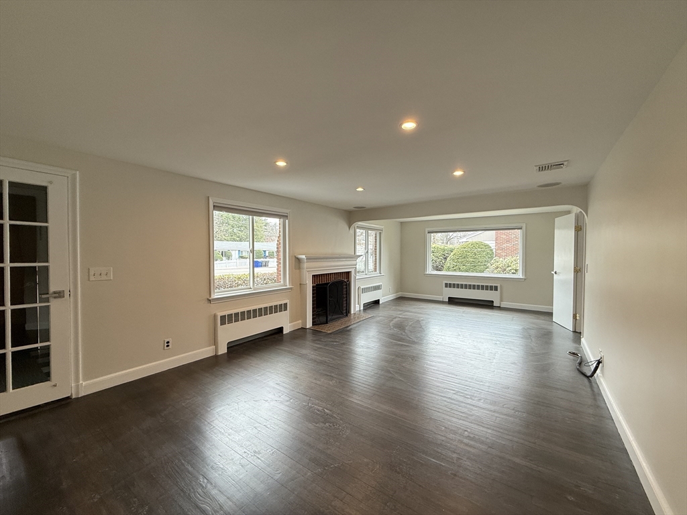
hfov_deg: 102.1
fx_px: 278
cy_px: 258
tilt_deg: -0.6
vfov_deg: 85.7
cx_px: 344
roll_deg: -0.4
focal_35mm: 14
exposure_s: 1/99
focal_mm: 2.22
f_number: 2.2
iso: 160
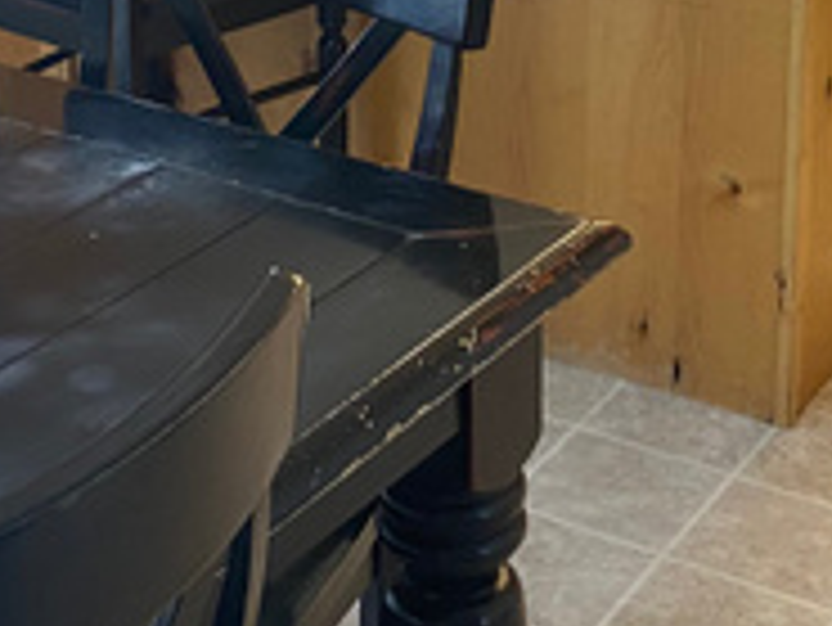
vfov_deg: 15.6
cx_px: 243
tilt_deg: -13.0
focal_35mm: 90
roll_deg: +0.7
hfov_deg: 21.6
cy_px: -212
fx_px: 2165
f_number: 1.8
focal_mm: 4.25
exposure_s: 1/60
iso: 100
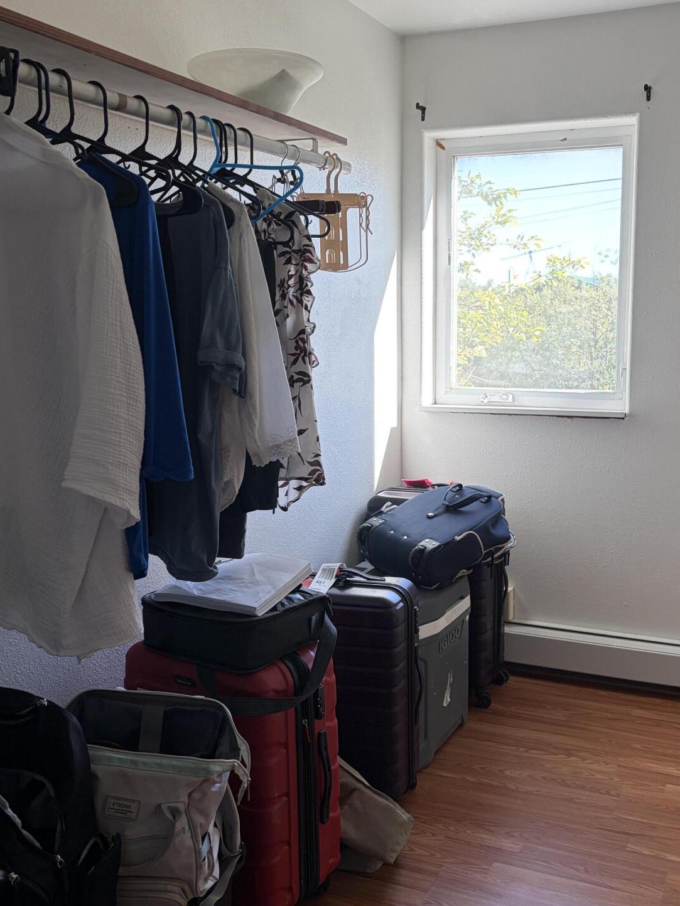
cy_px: 436
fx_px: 943
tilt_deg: -5.9
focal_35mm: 36
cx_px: 403
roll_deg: +0.4
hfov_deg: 39.5
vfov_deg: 51.3
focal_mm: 5.96
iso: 80
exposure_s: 1/122
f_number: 1.6
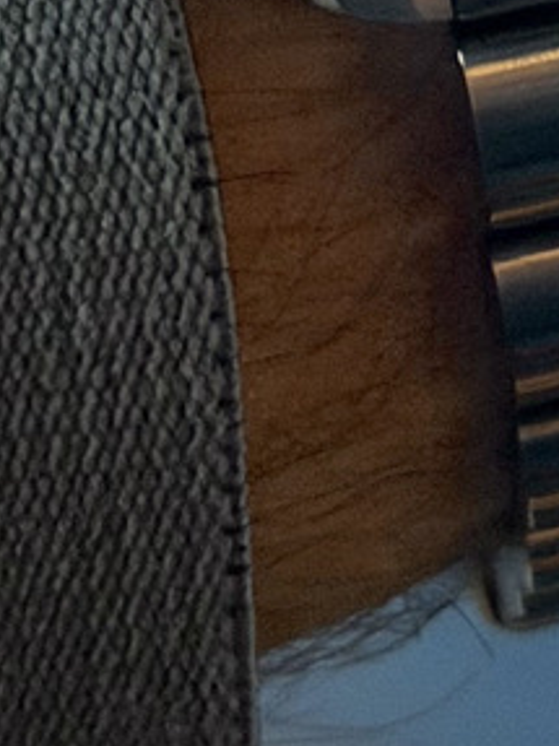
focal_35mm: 251
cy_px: -354
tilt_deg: -20.7
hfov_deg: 5.9
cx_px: 568
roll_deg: +3.1
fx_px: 5408
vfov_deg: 7.8
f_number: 1.78
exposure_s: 1/29
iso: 800
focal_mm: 6.76
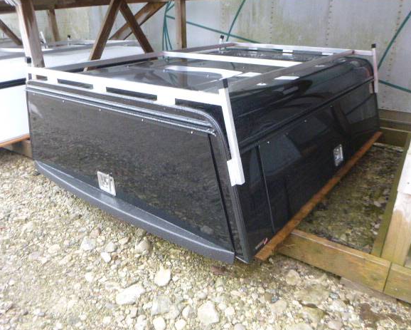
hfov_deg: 64.0
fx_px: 329
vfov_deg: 53.2
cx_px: 203
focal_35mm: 27
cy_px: 164
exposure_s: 1/60
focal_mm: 4.5
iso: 400
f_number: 3.9
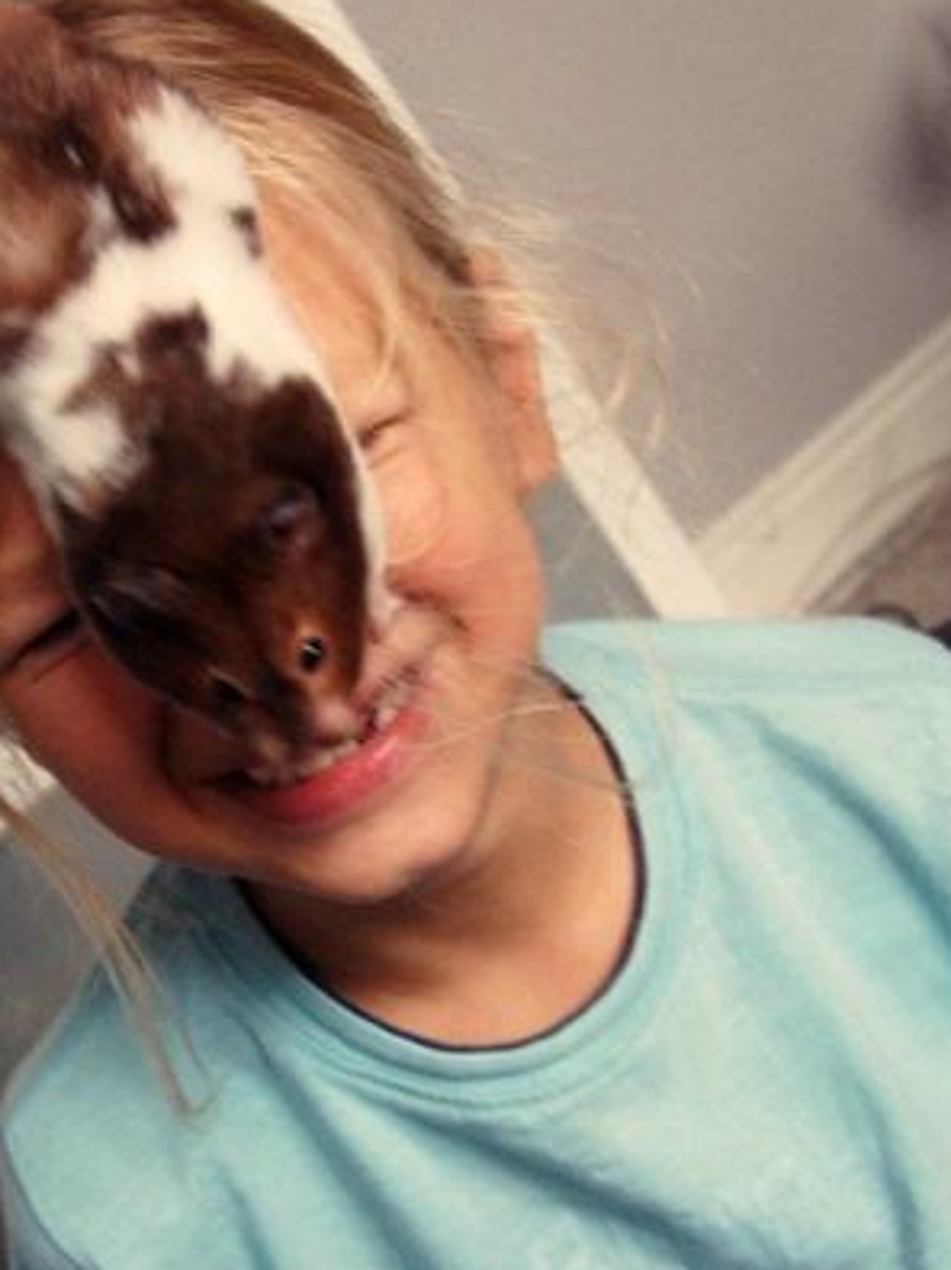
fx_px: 2052
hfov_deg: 25.6
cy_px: 600
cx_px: 193
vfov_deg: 34.4
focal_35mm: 56
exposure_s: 1/15
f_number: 6.3
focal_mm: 24
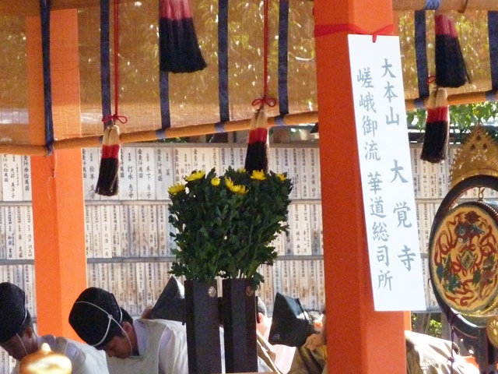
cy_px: 187
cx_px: 249
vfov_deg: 4.3
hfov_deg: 5.7
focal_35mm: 349
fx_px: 5021
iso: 800
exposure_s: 1/800
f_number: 4.7
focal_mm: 39.7
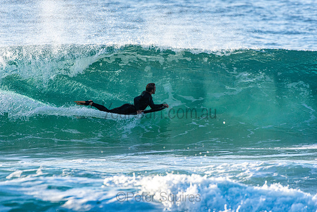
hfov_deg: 2.7
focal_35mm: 750
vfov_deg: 1.8
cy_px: 106
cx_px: 158
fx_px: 6605
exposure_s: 1/1250
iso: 400
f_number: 5.6
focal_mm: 500
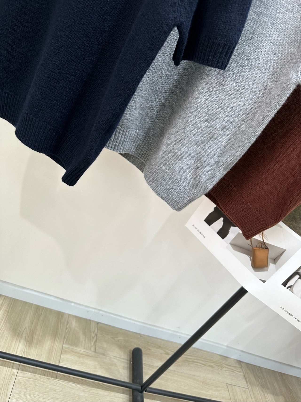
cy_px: 201
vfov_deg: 71.6
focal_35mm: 24
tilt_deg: -26.2
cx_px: 150
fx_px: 278
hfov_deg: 56.8
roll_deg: -32.4
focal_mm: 6.86
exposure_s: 1/123
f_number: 1.78
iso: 50
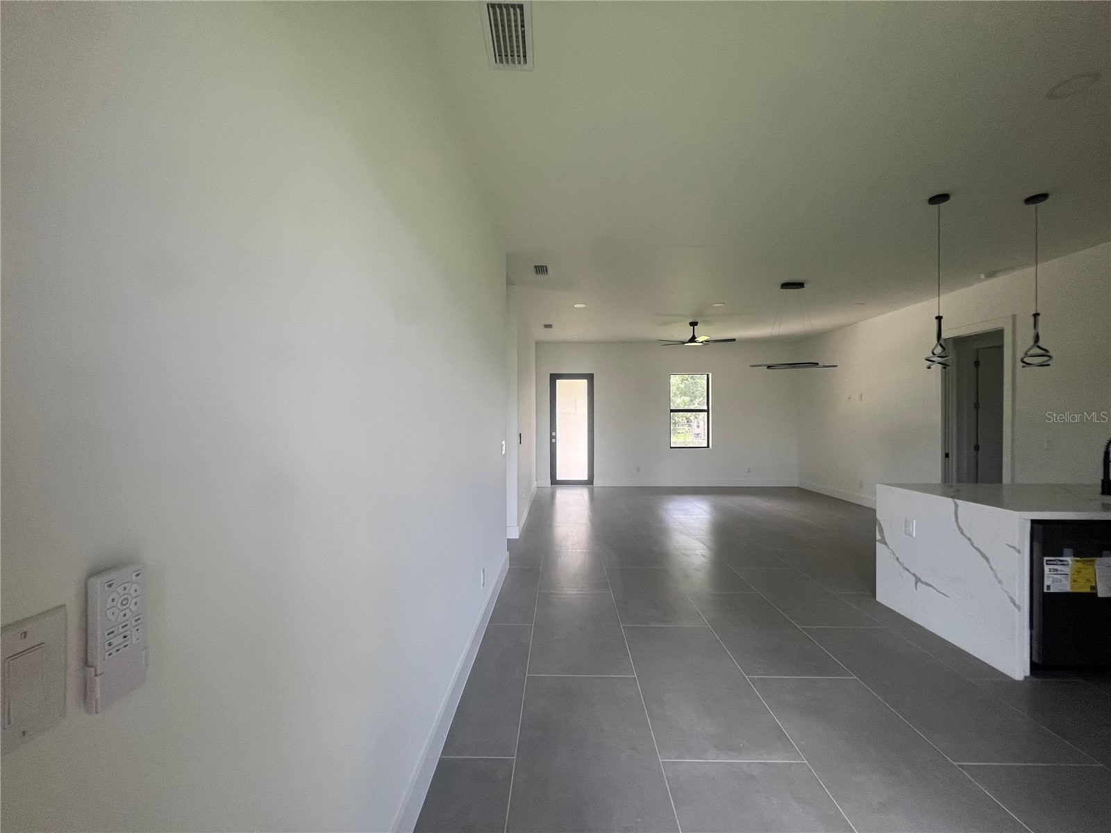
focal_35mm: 13
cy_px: 416
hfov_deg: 106.2
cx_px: 556
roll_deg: +0.0
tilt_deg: -0.2
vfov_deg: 89.9
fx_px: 417
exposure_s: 1/99
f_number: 1.8
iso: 160
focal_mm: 1.57
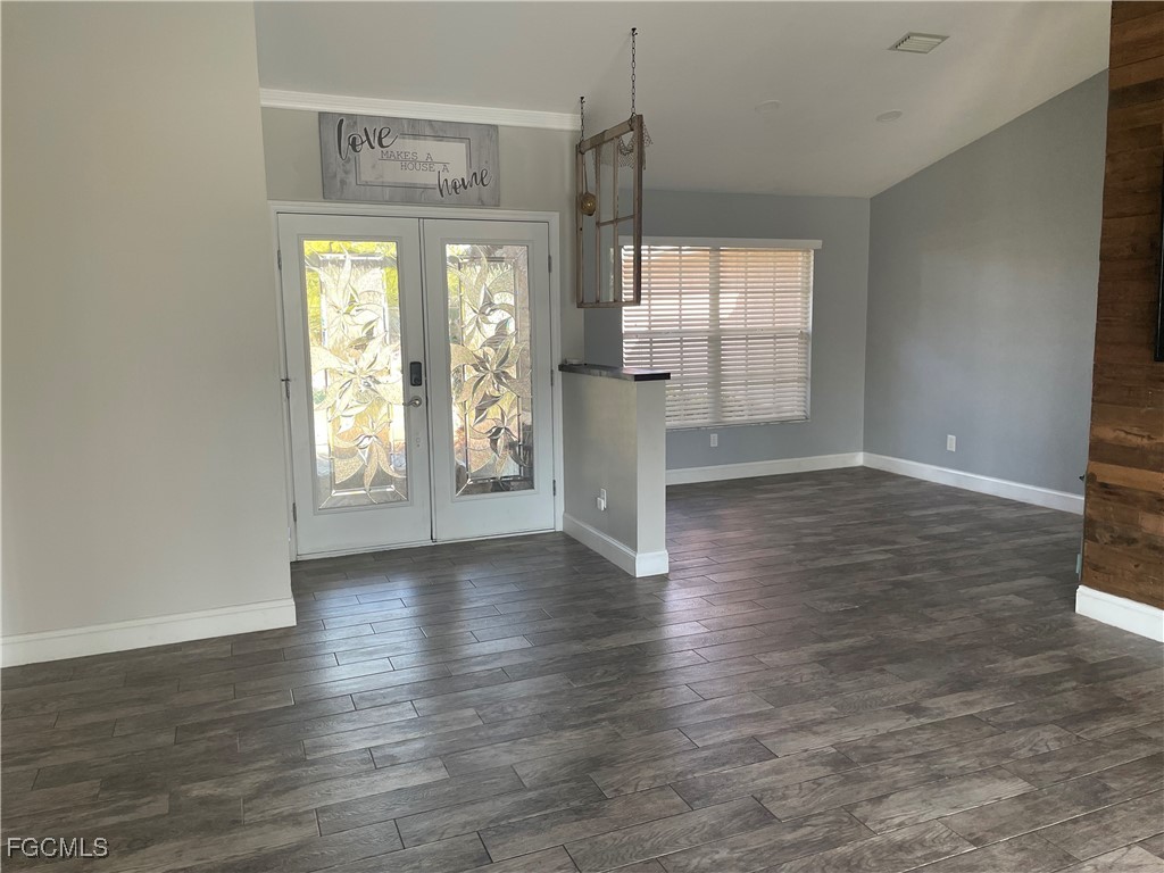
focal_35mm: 26
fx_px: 874
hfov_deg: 67.3
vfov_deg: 53.1
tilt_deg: -7.6
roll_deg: +1.0
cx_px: 582
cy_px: 436
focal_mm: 4.2
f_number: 1.6
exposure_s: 1/121
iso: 100
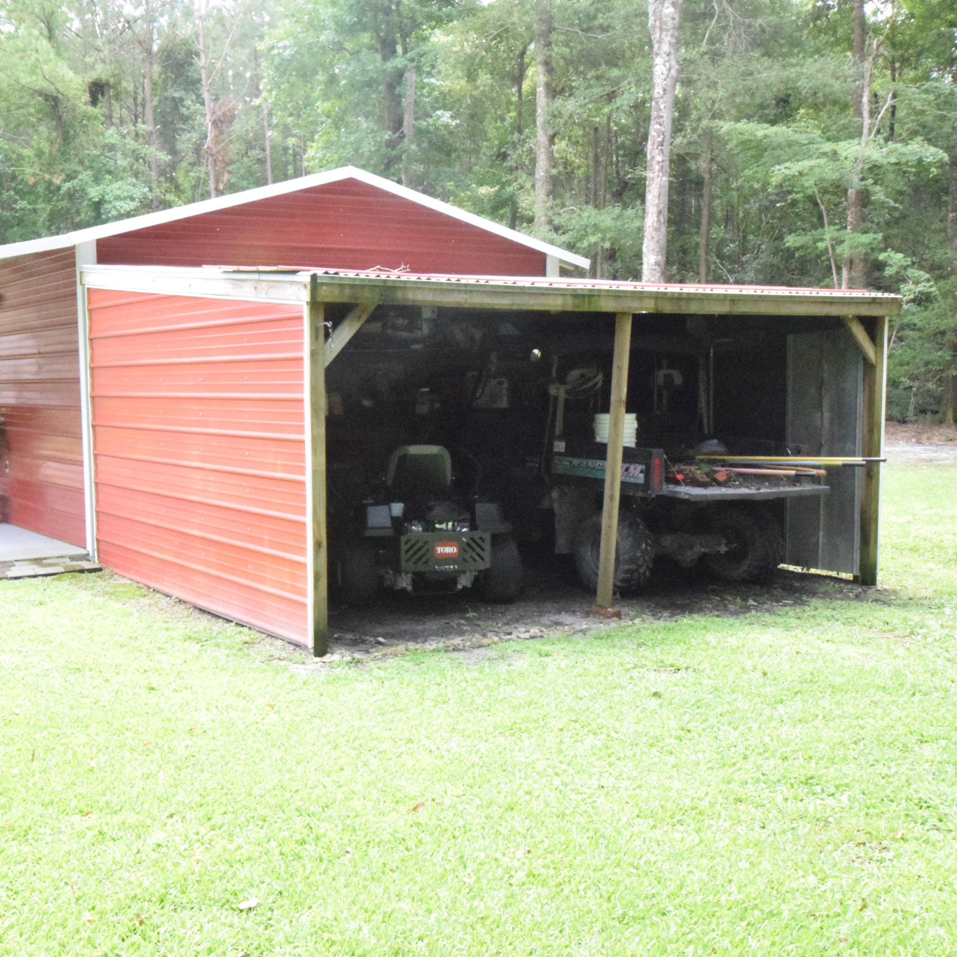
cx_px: 249
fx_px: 1220
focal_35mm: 39
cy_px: 479
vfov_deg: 42.8
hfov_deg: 41.7
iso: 12800
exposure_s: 1/125
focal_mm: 20
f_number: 22
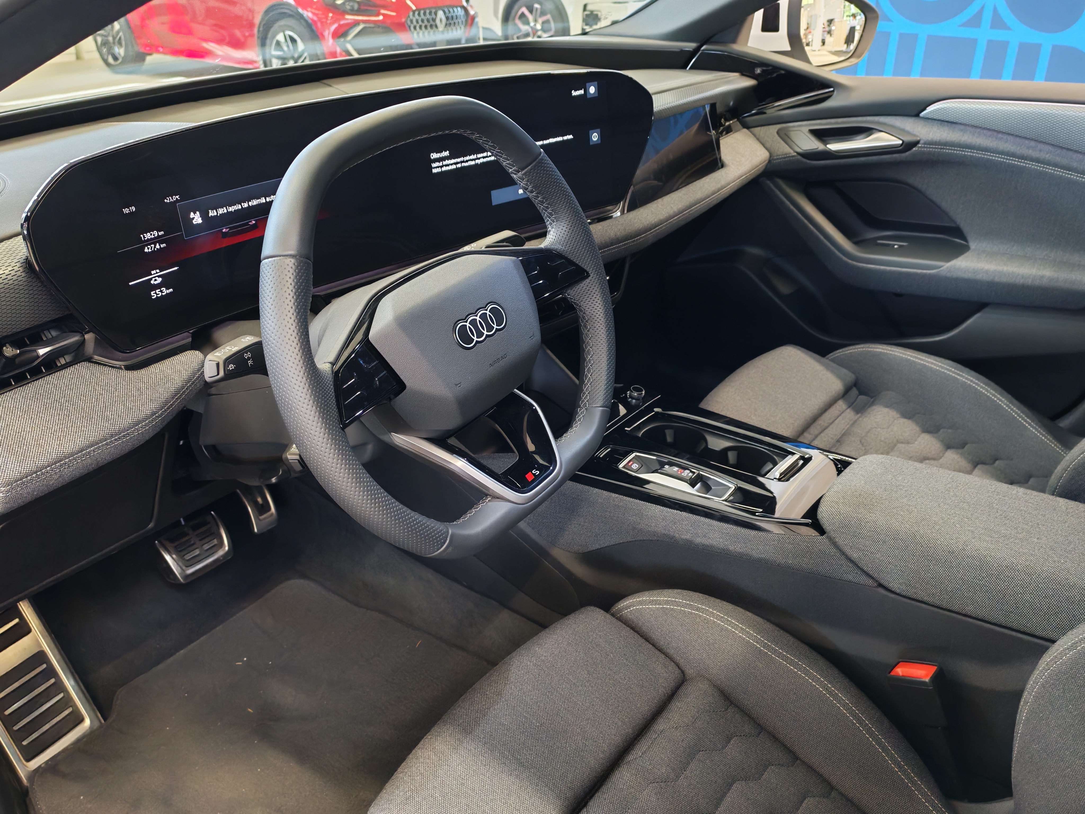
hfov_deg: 58.4
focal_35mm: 31
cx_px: 542
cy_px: 407
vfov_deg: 45.4
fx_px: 972
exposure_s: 1/50
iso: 1087
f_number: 1.9
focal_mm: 6.12
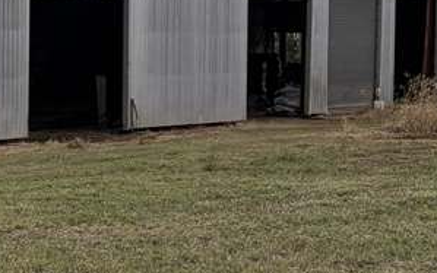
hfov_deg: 15.3
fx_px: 1406
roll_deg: -0.2
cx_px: -343
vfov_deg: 11.1
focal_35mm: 118
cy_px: 143
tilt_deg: -3.0
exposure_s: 1/7813
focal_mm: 5.96
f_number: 1.6
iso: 64
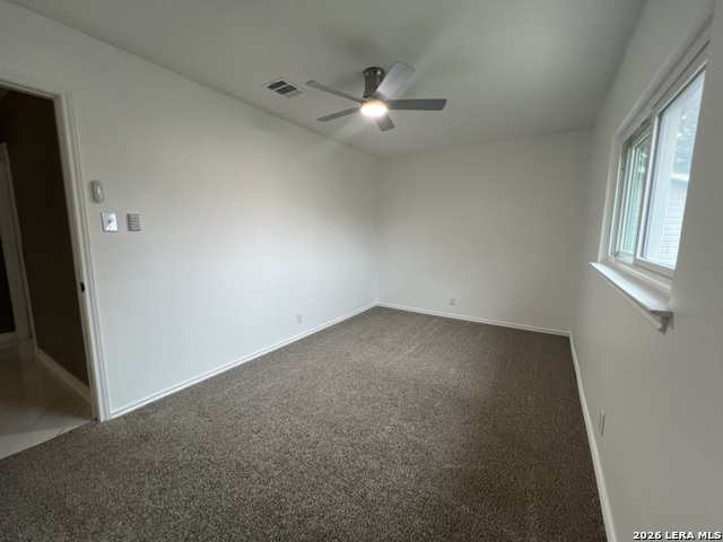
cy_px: 271
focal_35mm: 13
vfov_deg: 89.9
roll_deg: -0.1
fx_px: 272
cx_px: 362
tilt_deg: -8.0
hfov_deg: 106.2
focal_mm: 1.57
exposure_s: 1/120
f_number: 1.8
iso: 200
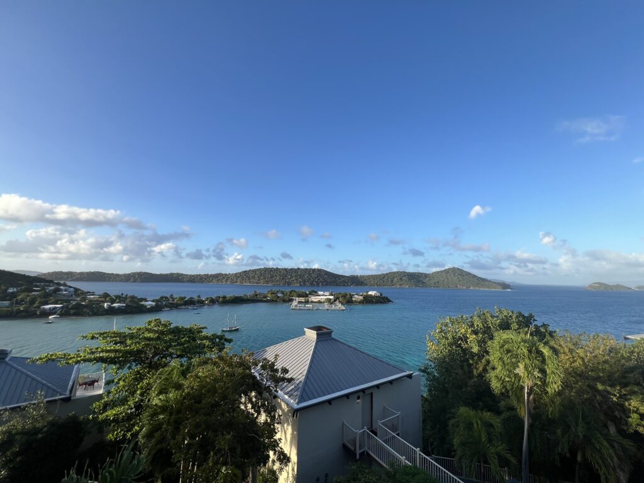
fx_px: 242
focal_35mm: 13
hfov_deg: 106.2
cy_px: 242
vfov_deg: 89.9
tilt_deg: +8.4
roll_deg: -0.9
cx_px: 322
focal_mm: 1.57
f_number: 1.8
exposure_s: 1/1024
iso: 32
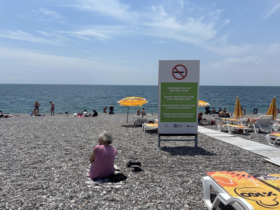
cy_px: 105
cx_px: 140
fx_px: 210
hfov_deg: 67.3
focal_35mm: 26
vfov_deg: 53.1
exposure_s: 1/8333
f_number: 1.6
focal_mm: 5.96
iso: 50
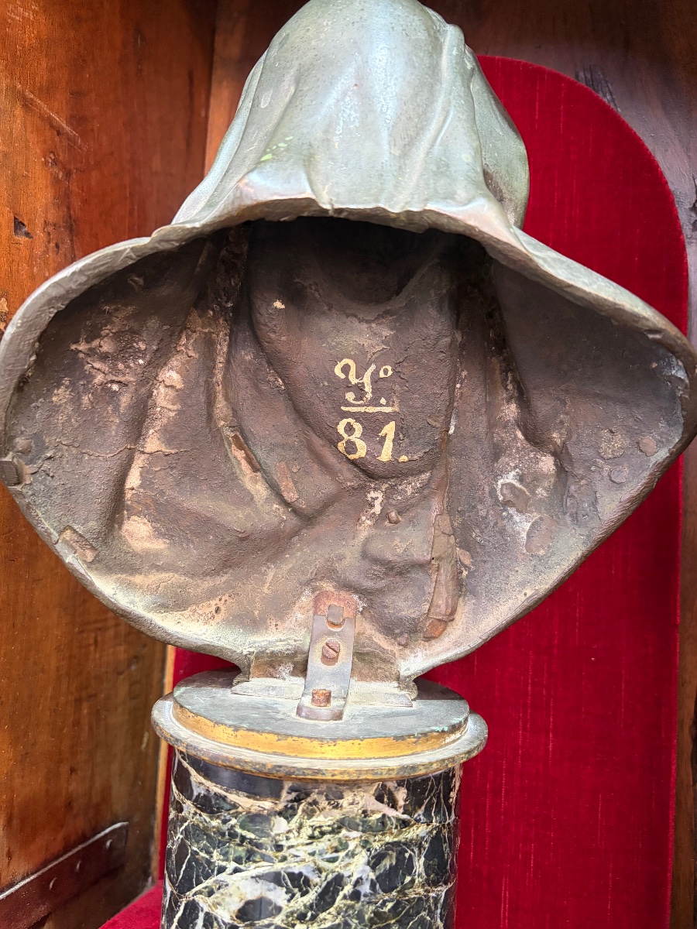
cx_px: 348
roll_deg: -4.0
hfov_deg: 53.1
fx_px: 698
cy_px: 464
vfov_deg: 67.3
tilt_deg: +2.8
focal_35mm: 26
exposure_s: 1/50
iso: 400
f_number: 1.6
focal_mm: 5.96
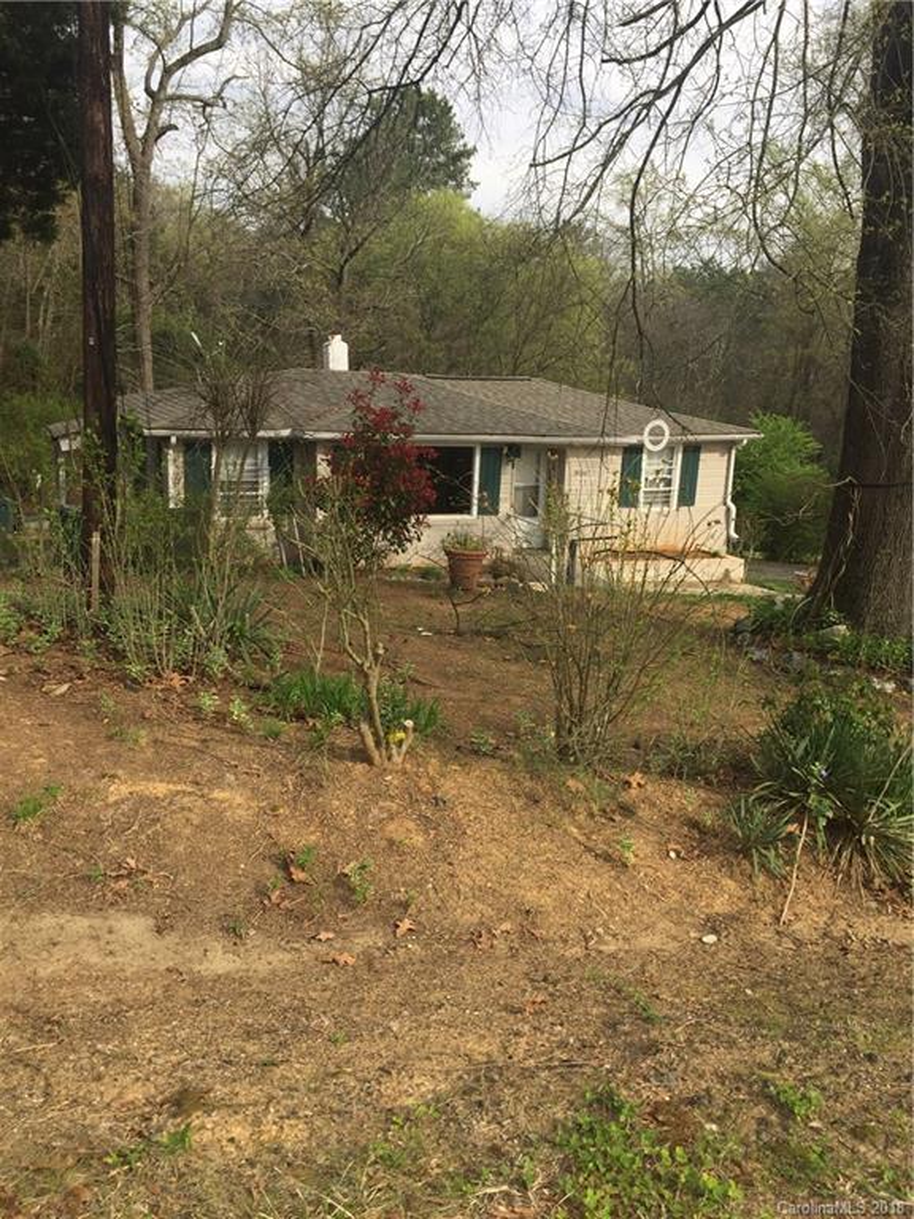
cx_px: 457
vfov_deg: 61.7
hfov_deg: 48.2
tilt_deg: -13.6
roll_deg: -3.3
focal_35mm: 29
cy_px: 610
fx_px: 1021
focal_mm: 4.15
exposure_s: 1/842
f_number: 2.2
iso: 32
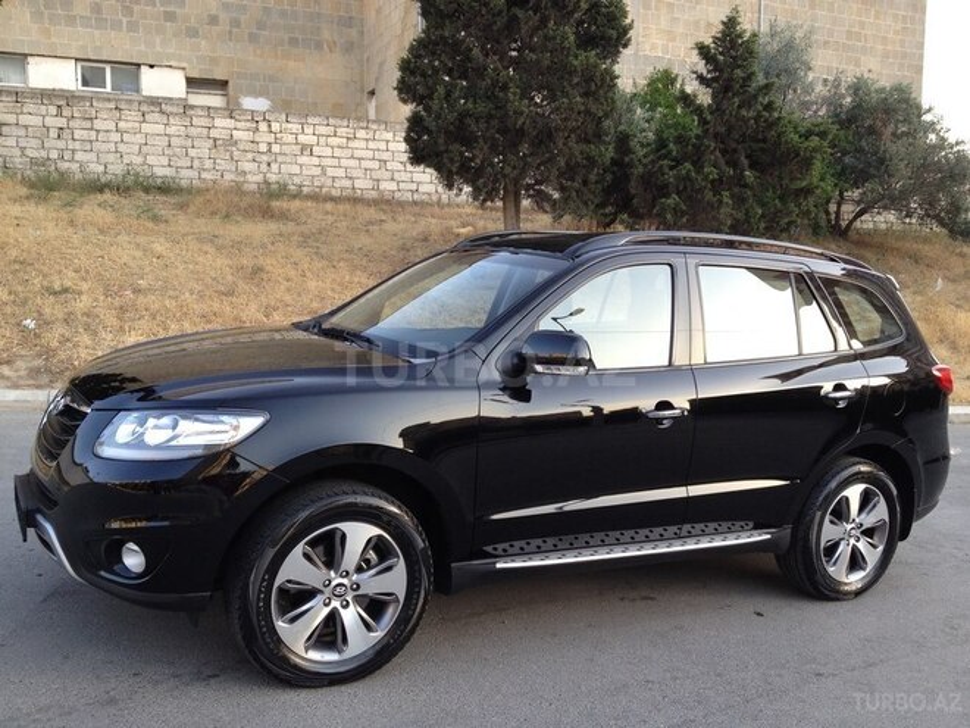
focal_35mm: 35
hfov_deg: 52.6
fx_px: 981
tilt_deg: -7.3
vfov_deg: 40.7
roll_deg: -1.2
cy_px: 364
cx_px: 485
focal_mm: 4.28
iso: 50
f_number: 2.4
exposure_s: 1/120
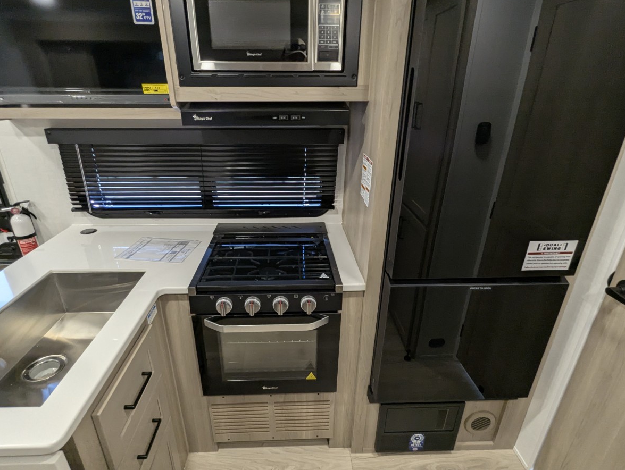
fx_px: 343
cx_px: 301
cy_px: 248
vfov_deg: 68.7
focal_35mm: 19
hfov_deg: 84.6
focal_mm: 2.35
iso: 220
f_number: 2.2
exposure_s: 1/62.6
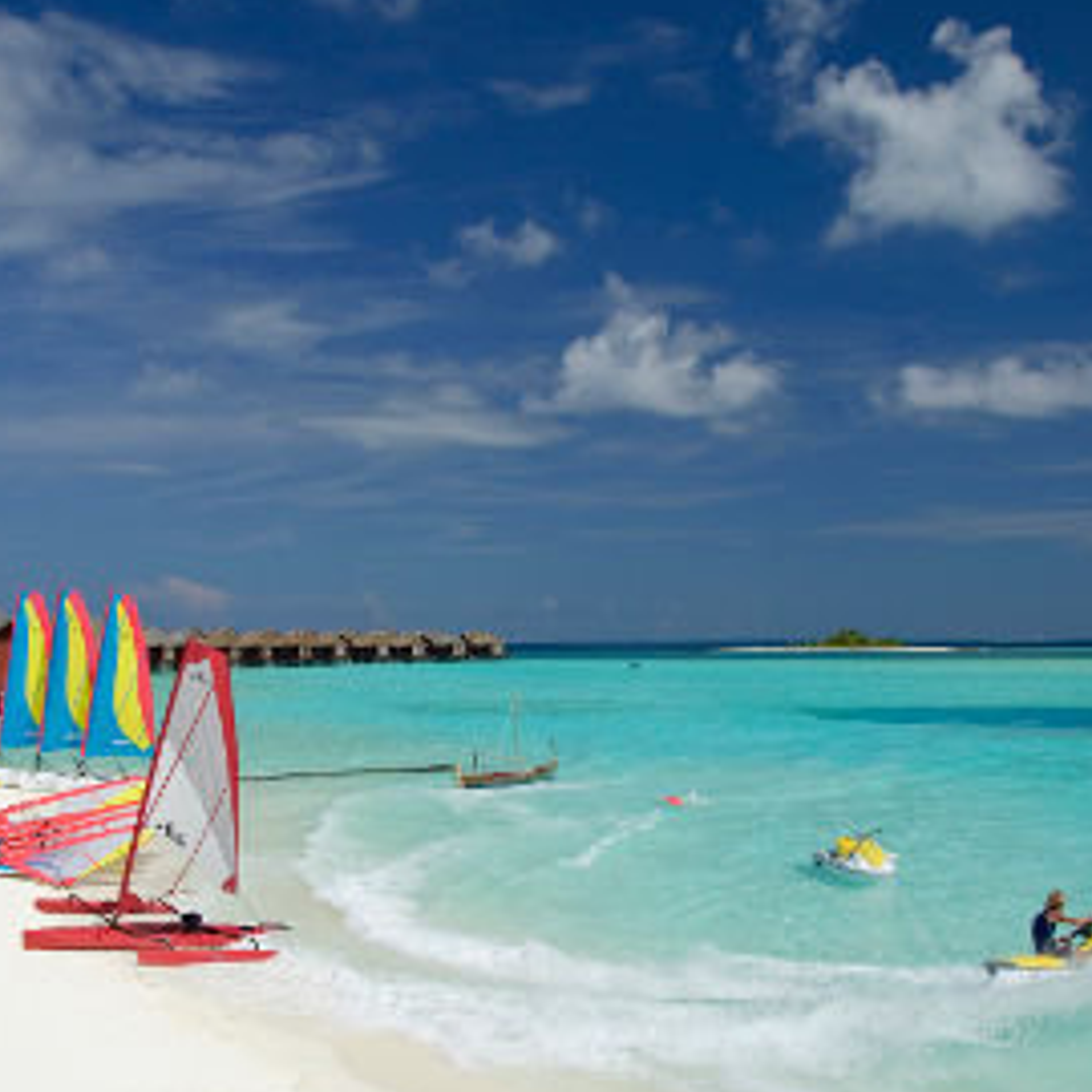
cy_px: 617
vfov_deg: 41.8
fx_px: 1428
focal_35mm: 40
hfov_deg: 41.7
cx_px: 441
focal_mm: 18
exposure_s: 1/640
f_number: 3.5
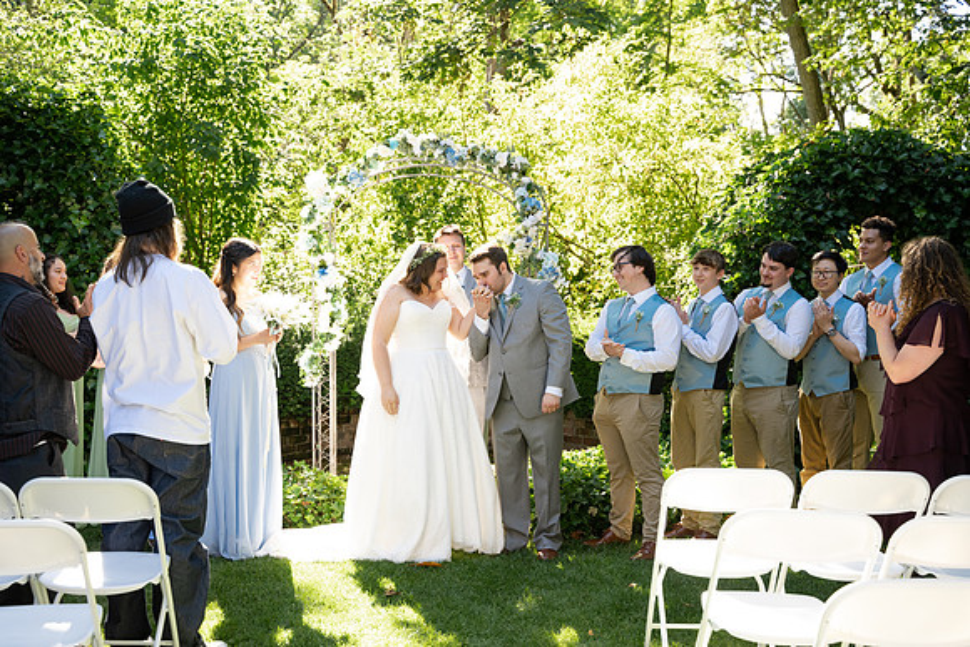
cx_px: 485
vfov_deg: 31.2
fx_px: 1159
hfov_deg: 45.4
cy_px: 324
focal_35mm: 43
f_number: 4
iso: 640
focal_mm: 43
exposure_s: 1/320
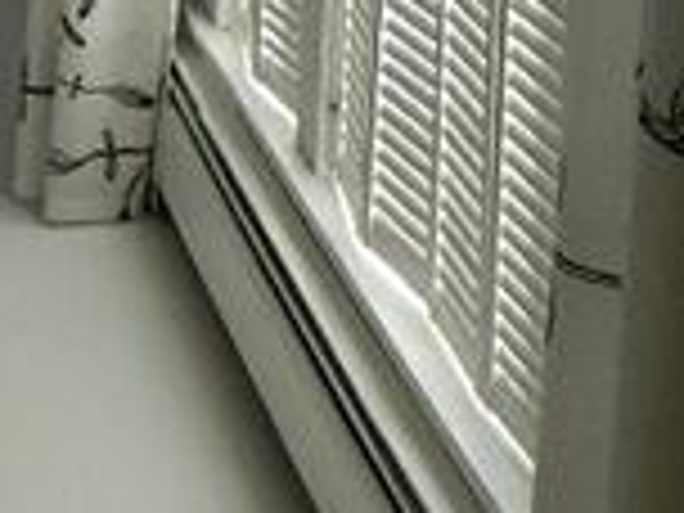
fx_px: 2490
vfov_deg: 10.7
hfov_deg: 15.6
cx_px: 207
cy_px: -544
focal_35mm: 126
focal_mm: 4.5
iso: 320
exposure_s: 1/250
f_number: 3.1
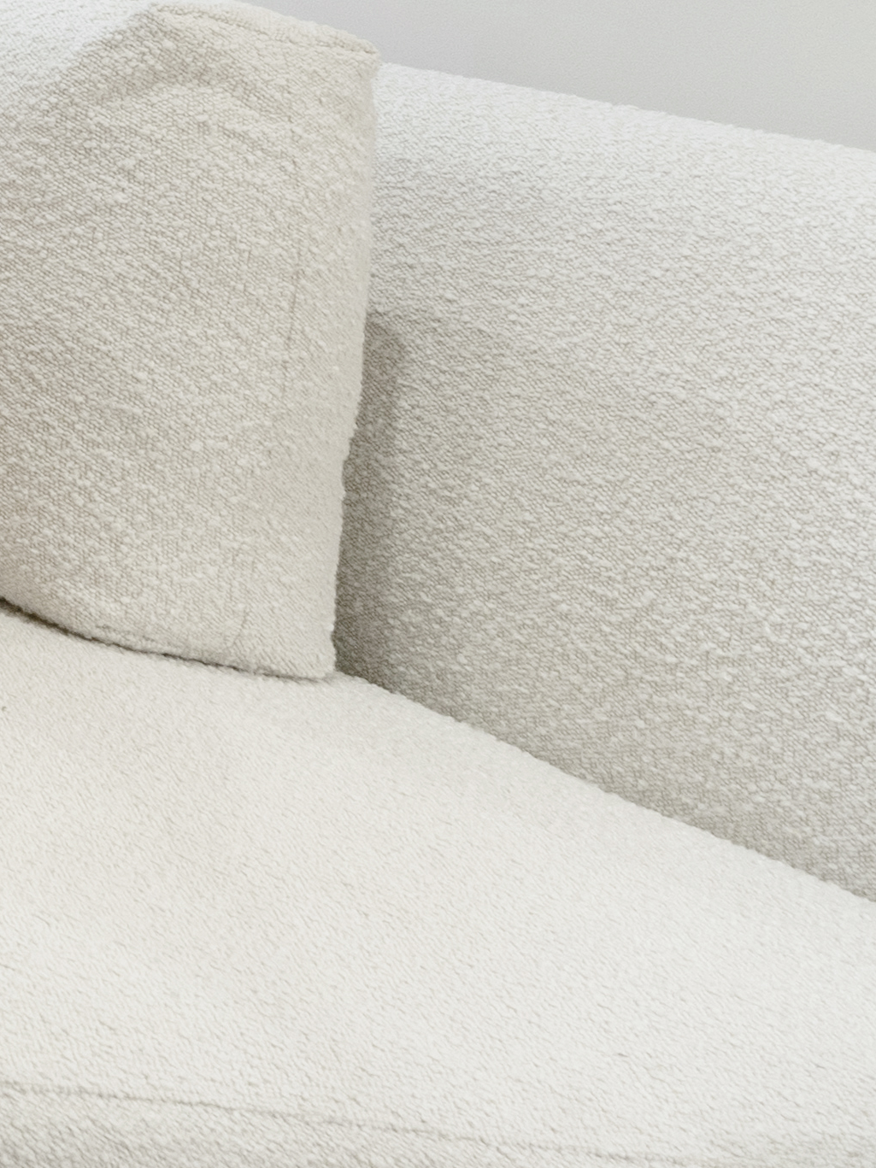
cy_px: -362
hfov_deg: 10.0
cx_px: -2077
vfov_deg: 24.5
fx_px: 2329
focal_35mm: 69
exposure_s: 1/10
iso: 250
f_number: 8
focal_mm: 14
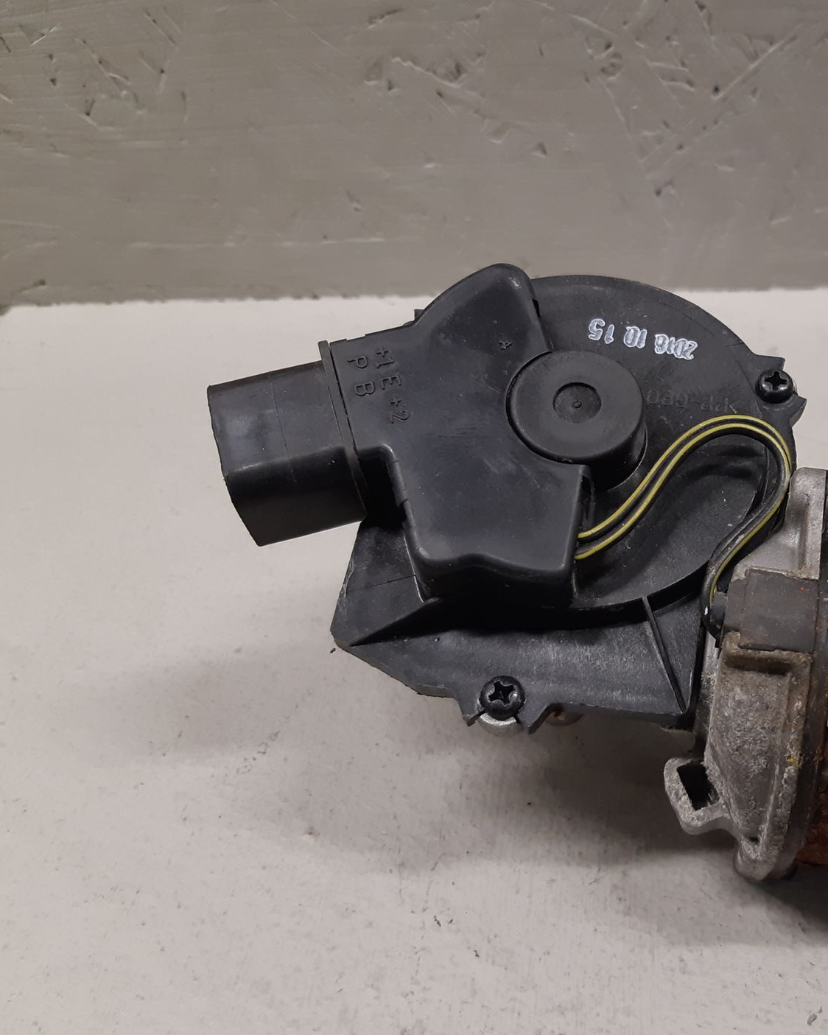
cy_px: 556
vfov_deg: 49.0
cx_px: 728
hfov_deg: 37.8
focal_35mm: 37
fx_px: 1133
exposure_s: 1/50
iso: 125
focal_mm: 3.93
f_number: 1.7
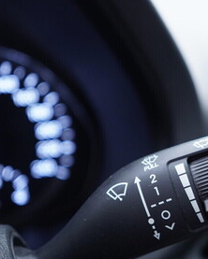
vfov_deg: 28.2
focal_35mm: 67
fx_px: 515
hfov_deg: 22.1
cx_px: 201
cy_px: 161
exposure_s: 1/40
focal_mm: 24
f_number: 2.8
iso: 320
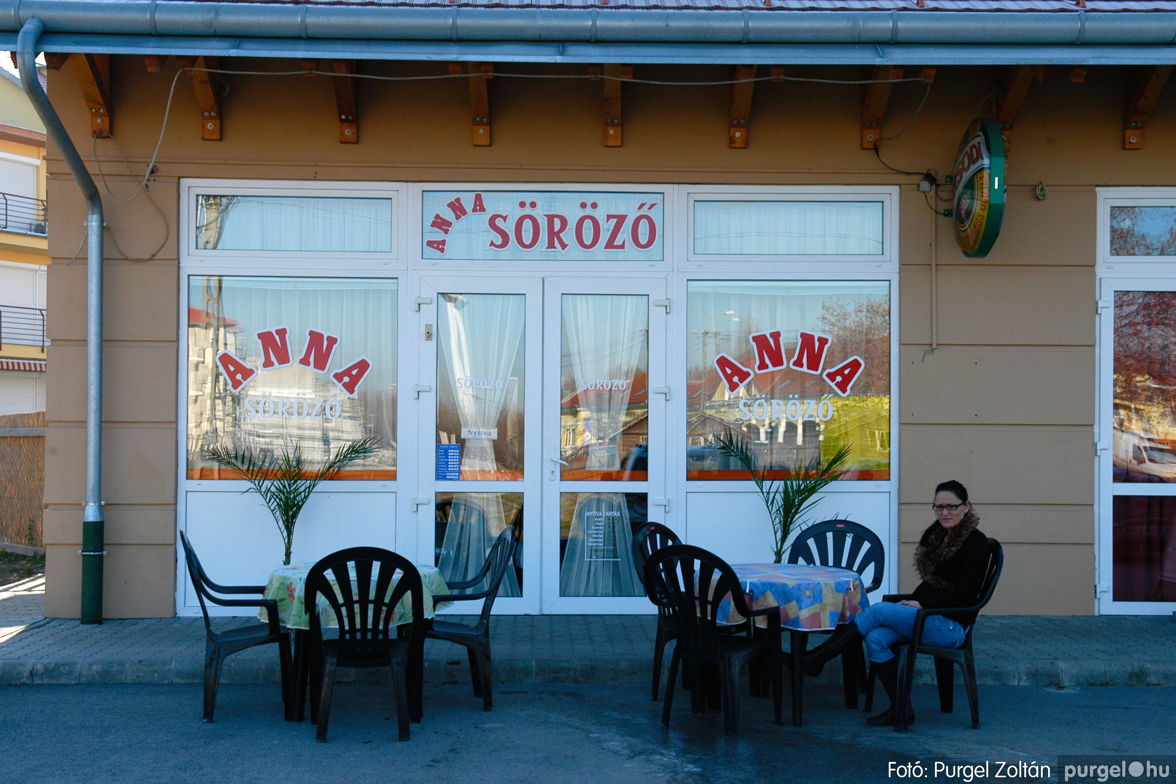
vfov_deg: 28.9
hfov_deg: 42.3
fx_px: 1519
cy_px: 392
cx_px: 588
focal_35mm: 46
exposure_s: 1/180
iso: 200
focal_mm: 31
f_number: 7.1
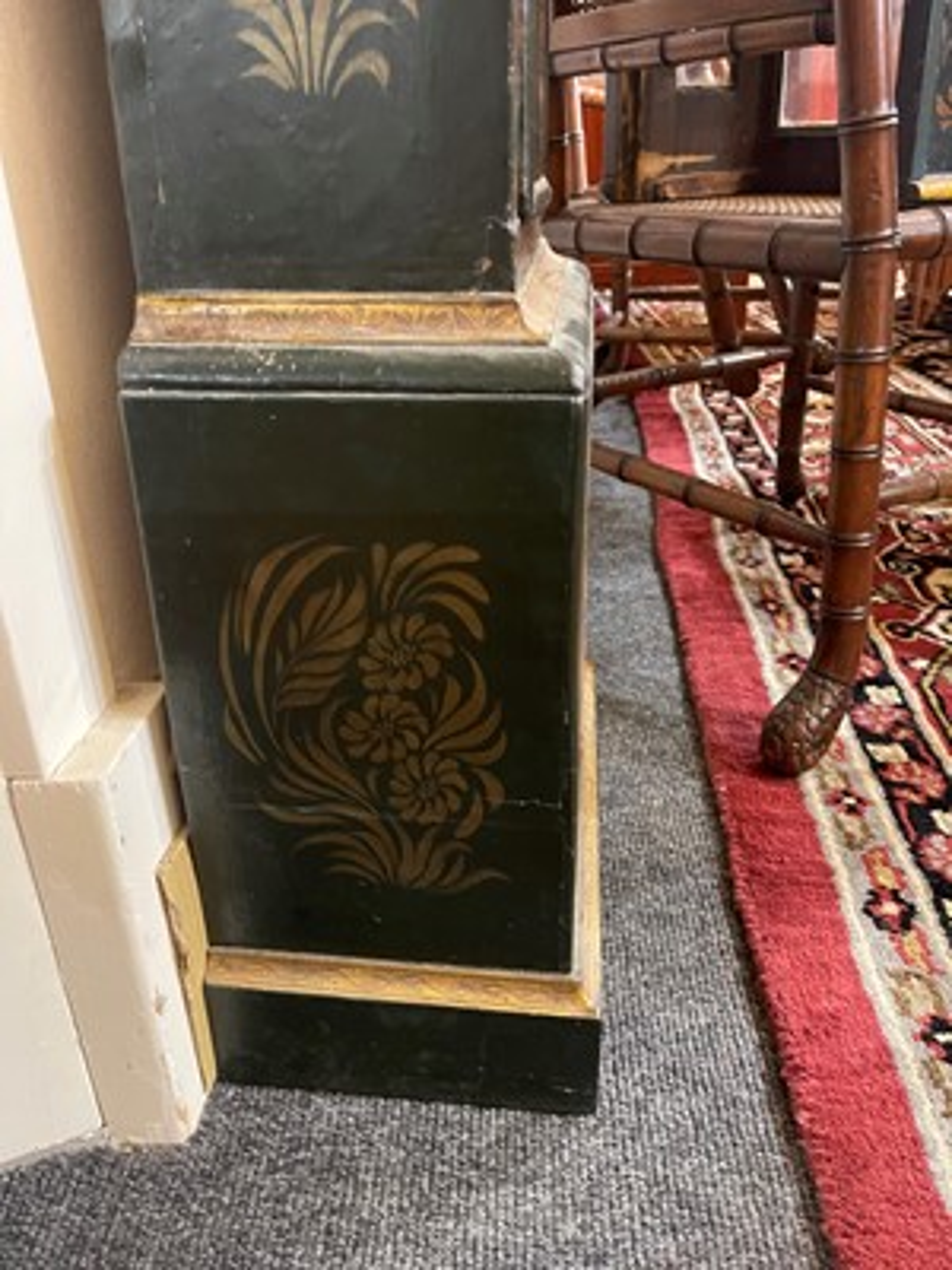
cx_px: 476
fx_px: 917
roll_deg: +3.8
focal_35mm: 25
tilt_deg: -25.2
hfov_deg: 54.9
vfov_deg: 69.4
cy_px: 635
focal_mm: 5.1
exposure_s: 1/33
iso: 640
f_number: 1.6
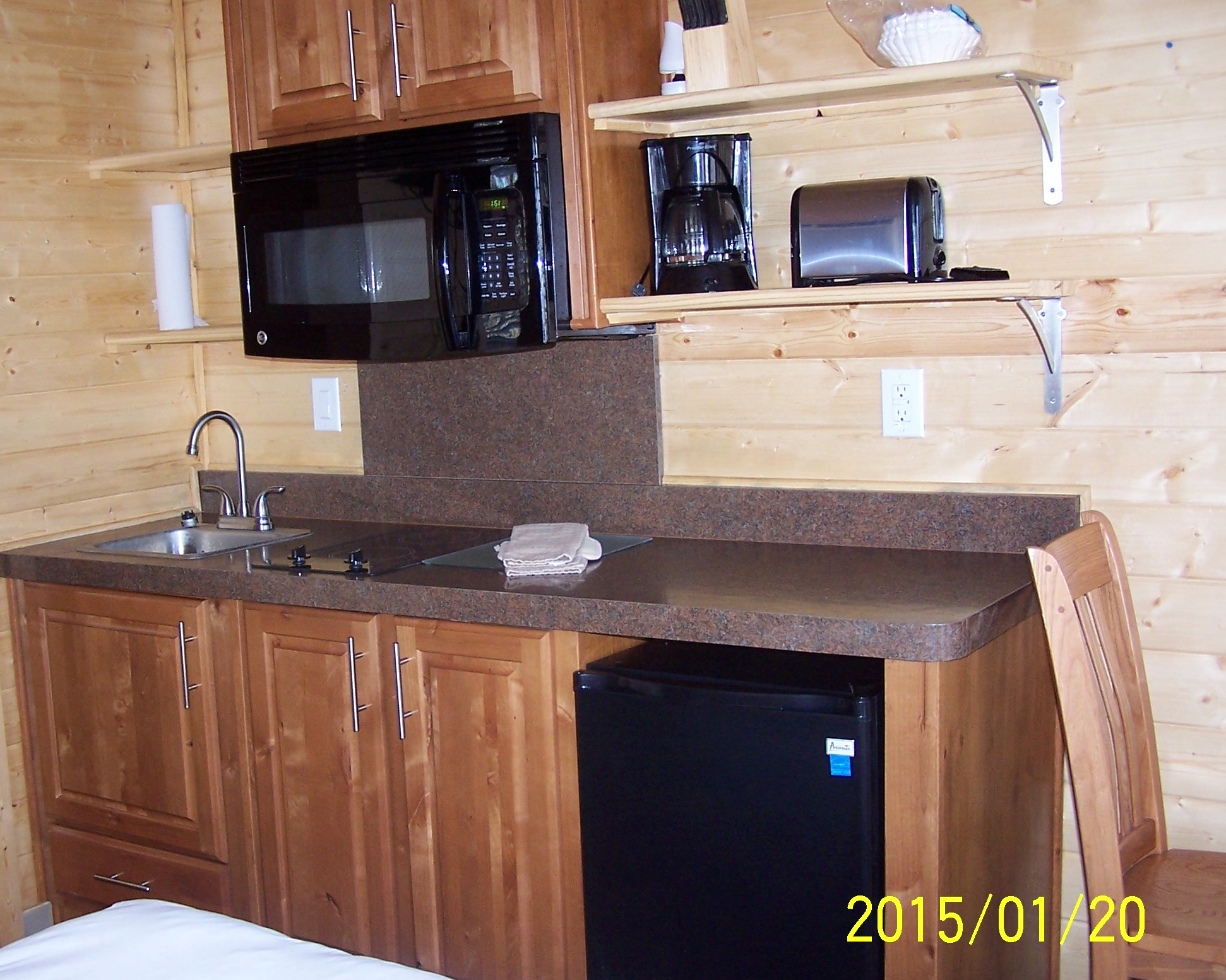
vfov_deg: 34.2
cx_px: 501
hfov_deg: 41.8
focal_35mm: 44
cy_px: 510
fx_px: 1597
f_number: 2.8
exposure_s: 1/60
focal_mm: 6.3
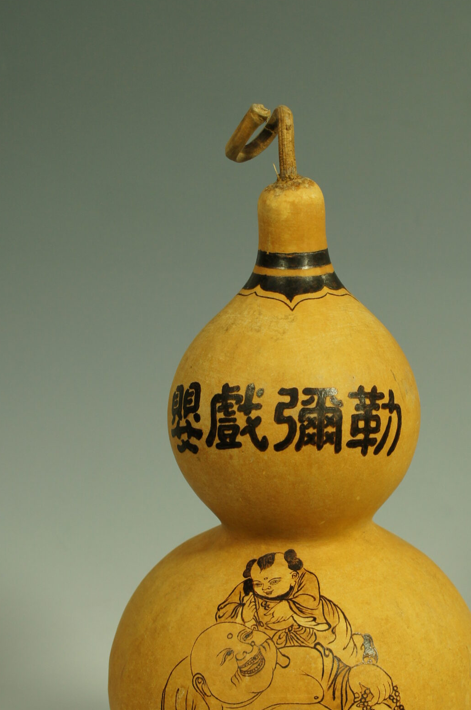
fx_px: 1357
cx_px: 297
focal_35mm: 69
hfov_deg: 19.6
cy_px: 511
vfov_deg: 28.9
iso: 250
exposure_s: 1/50
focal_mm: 28
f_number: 5.6
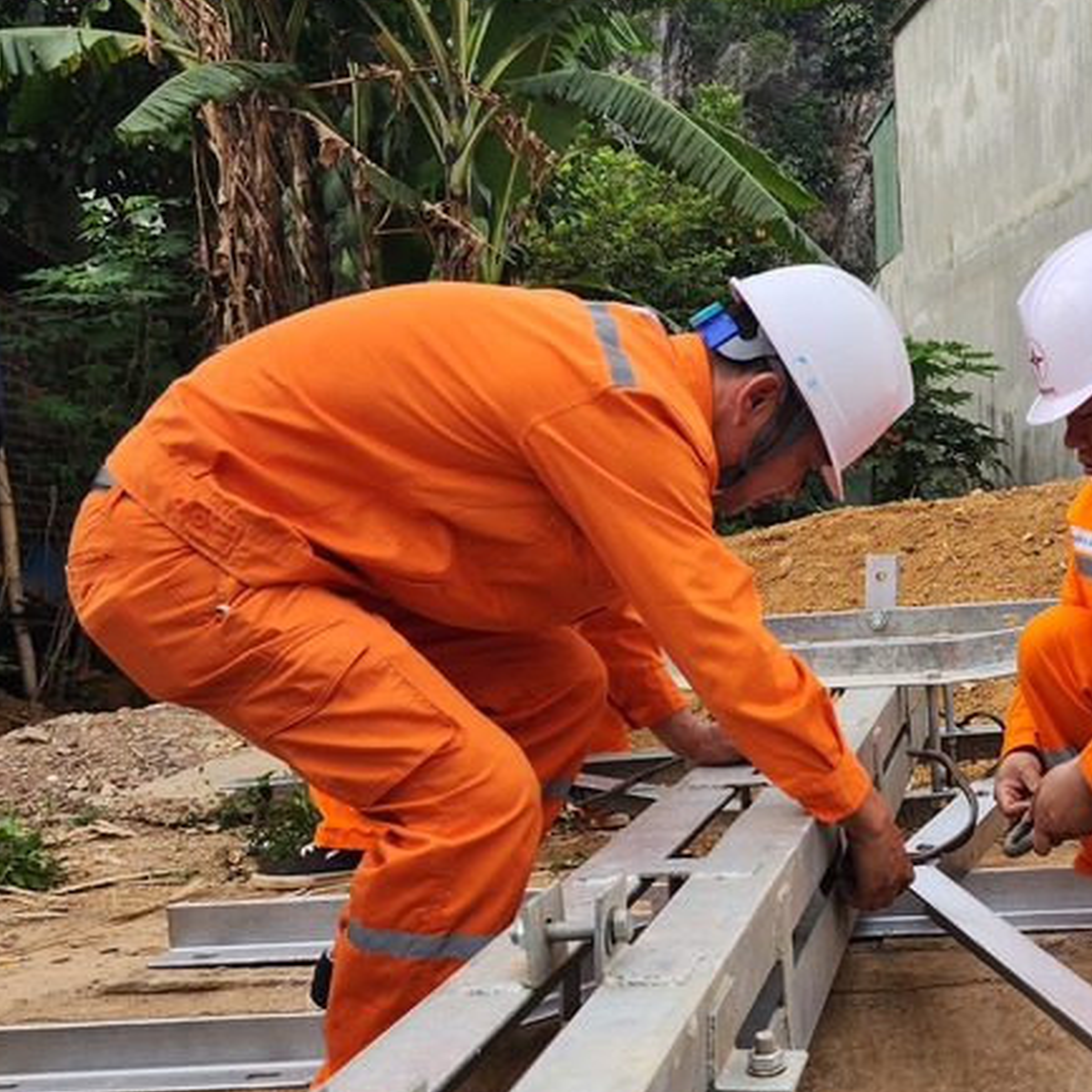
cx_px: 954
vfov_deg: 37.5
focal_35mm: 45
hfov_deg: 35.6
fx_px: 1606
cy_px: 627
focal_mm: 6.4
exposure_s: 1/579
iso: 12
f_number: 1.8
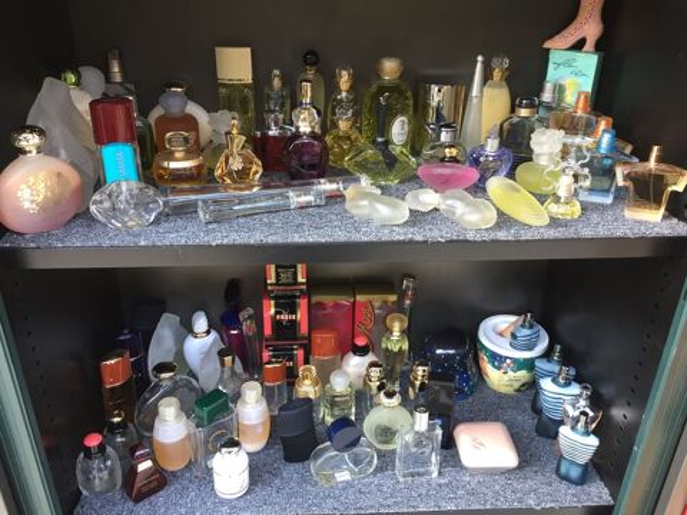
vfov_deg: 48.2
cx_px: 344
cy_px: 258
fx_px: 576
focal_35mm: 29
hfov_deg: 61.7
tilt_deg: -27.5
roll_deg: +0.1
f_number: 2.2
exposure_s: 1/33
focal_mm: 4.15
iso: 80
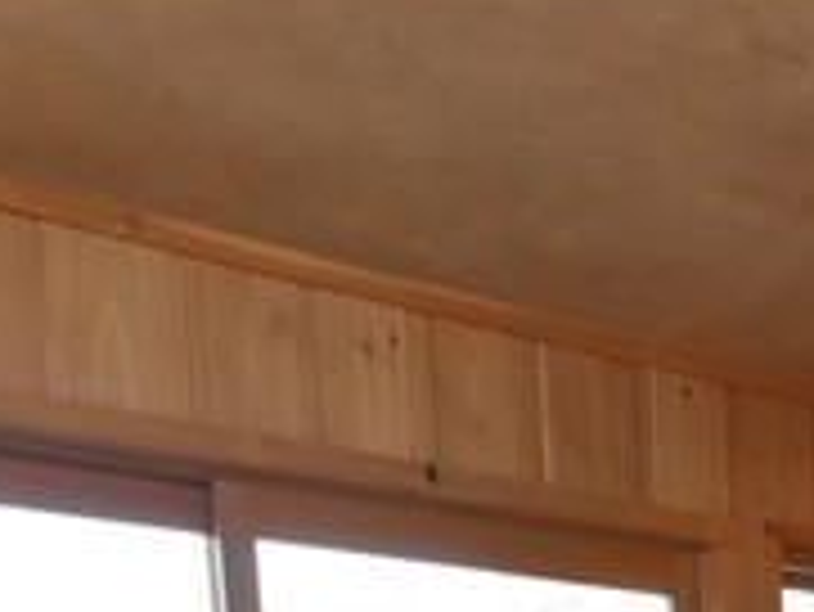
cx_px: 1196
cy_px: 1310
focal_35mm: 79
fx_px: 1859
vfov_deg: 14.6
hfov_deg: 21.1
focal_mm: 7
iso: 200
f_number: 4
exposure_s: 1/60
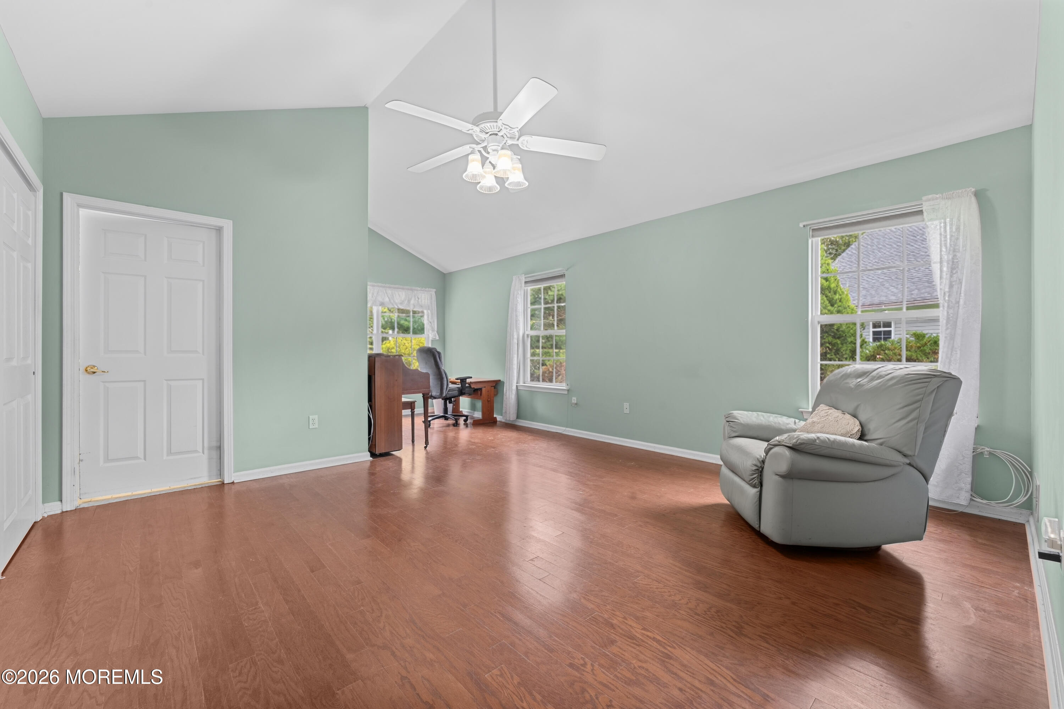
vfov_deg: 78.8
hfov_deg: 101.9
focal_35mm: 15
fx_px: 431
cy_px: 354
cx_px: 532
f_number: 11
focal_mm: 14.6
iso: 100
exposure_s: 1/1.67
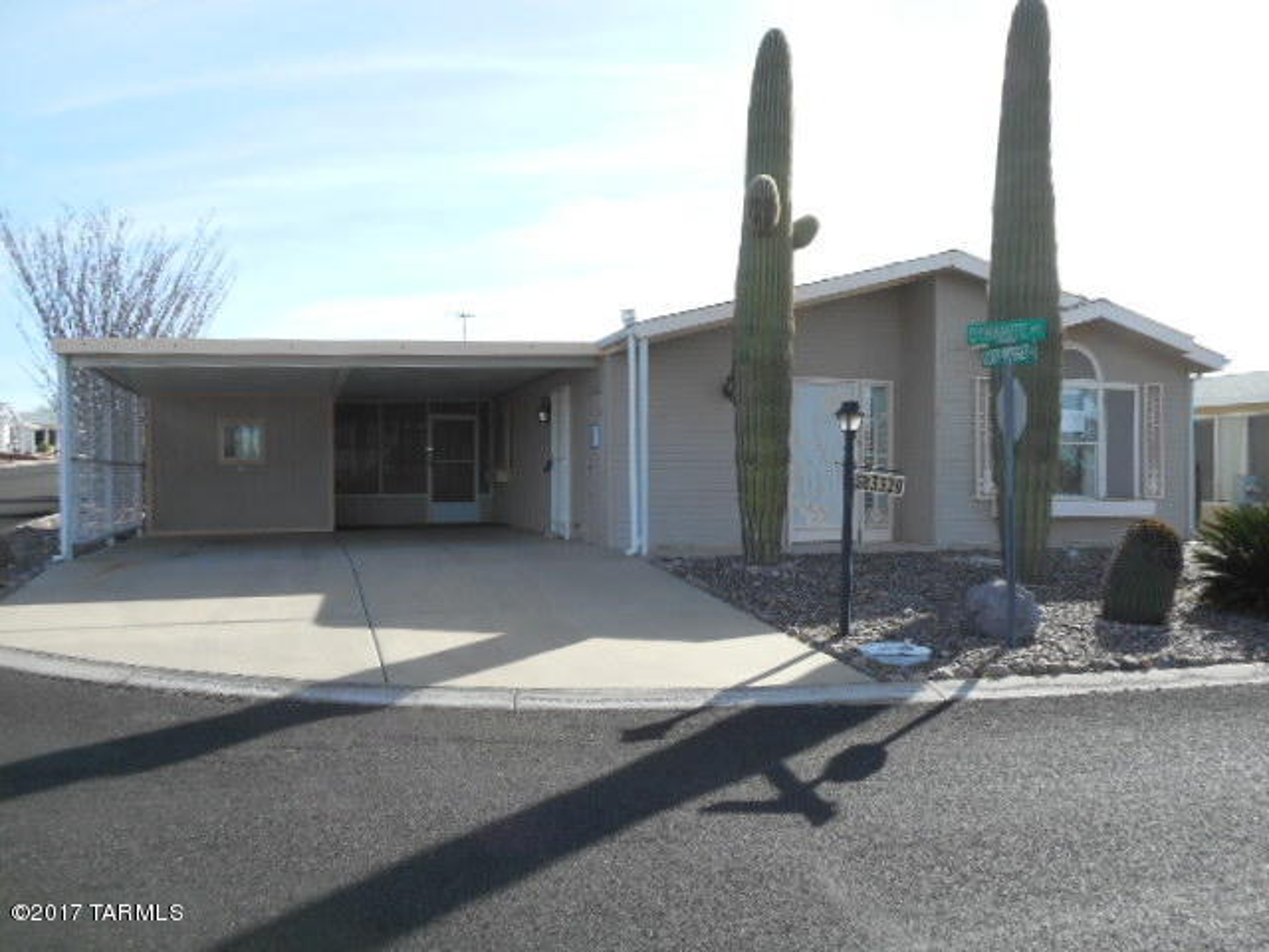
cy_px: 476
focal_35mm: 29
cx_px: 634
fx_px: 1063
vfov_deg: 48.2
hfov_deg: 61.7
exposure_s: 1/400
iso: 80
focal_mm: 5.2
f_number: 4
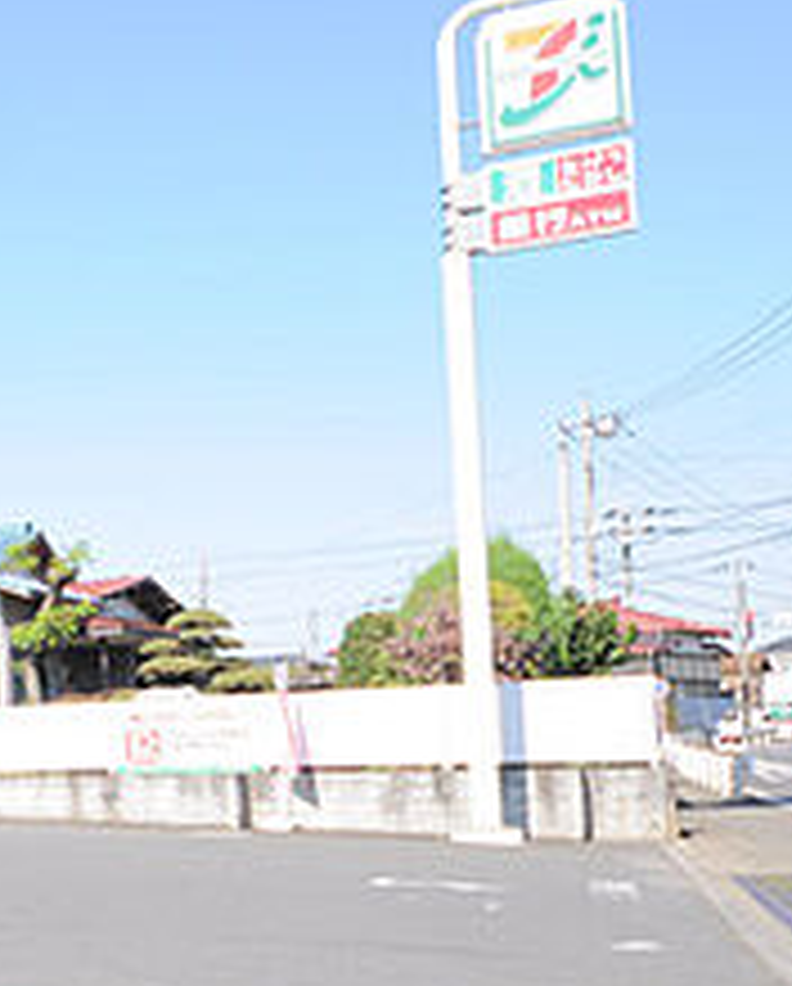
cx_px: -549
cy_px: 714
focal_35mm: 46
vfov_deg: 39.7
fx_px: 1334
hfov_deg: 22.8
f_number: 8
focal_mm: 11.5
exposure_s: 1/250
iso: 200
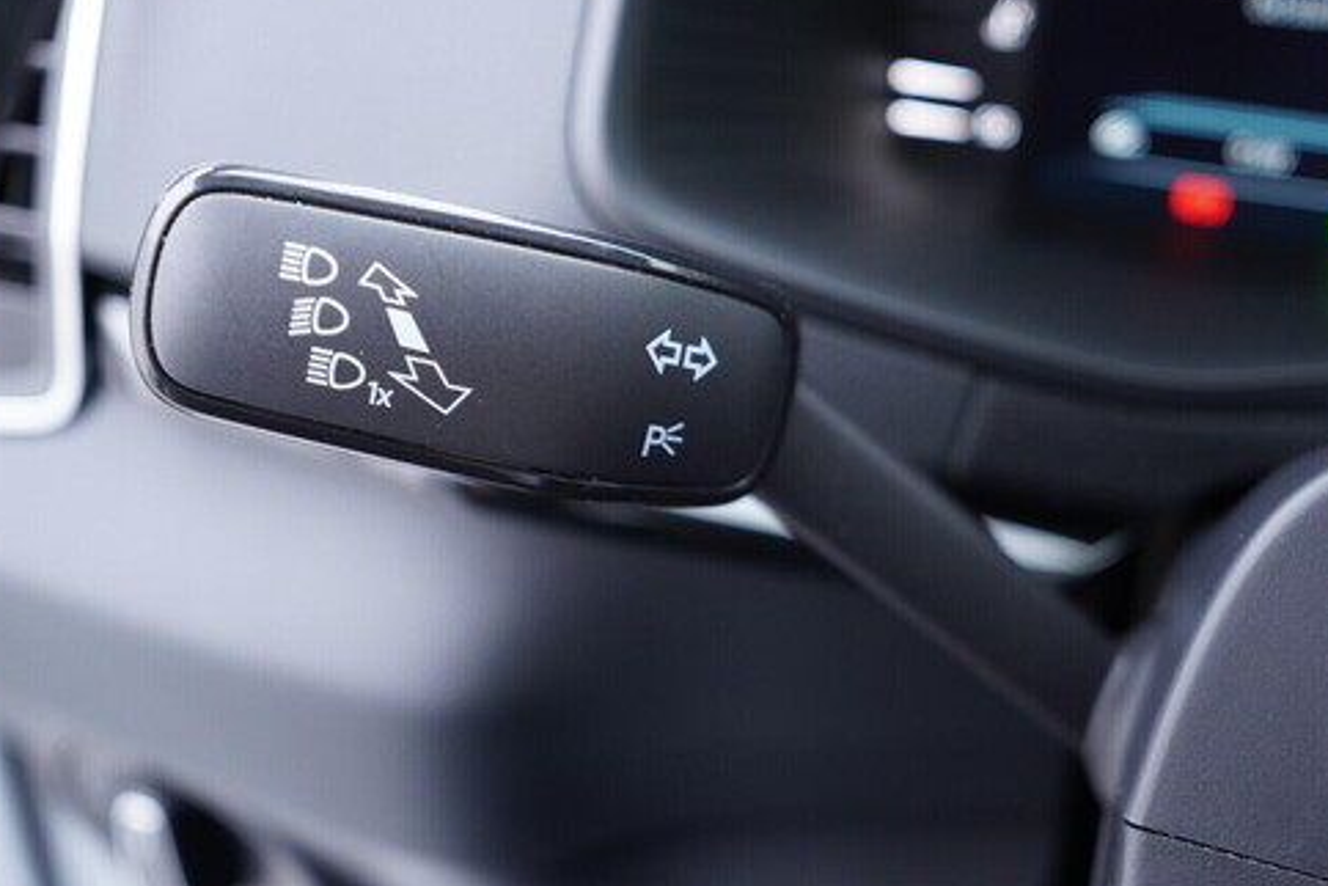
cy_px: 466
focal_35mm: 41
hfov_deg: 47.4
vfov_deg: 32.6
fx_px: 1512
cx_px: 674
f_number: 2.8
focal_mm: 24
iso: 500
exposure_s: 1/40
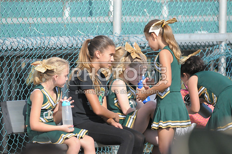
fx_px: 2317
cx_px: 116
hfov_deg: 5.7
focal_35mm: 360
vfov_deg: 3.8
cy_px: 77
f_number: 4
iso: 1600
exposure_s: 1/6400
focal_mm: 240
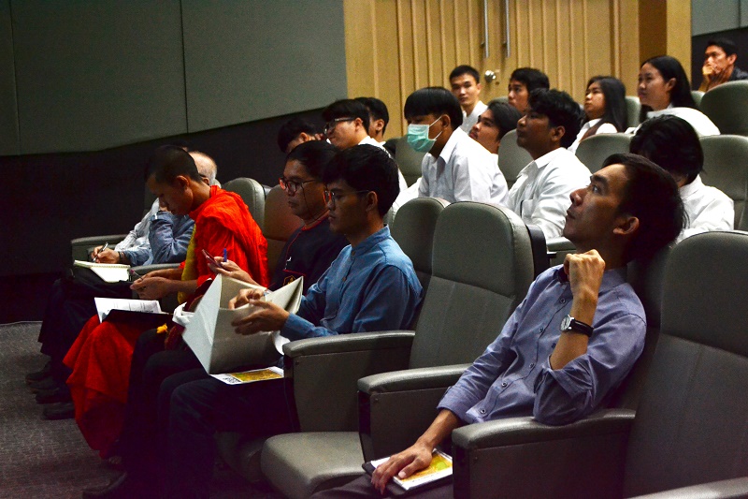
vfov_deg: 21.6
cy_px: 250
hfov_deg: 31.9
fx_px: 1309
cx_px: 374
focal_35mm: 63
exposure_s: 1/30
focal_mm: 42
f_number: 5.3
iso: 1600
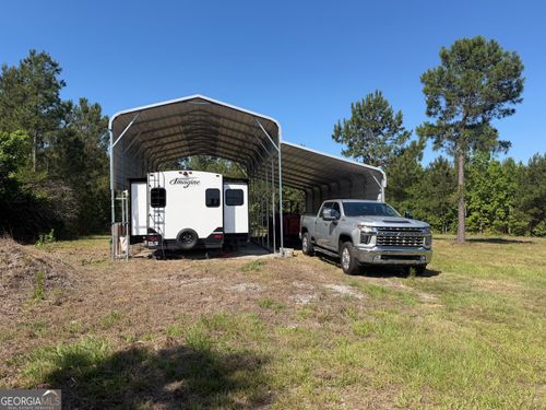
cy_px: 205
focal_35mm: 24
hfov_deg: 71.6
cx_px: 273
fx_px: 379
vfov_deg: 56.8
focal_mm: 6.76
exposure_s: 1/3759
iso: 80
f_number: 1.78
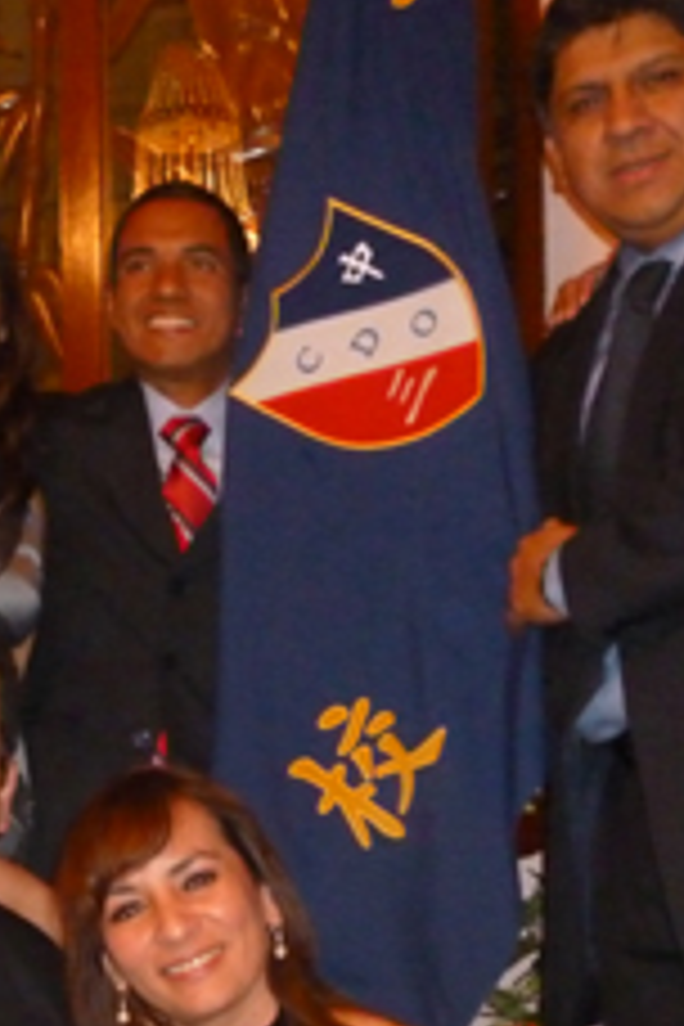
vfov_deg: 28.6
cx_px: -22
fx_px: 1966
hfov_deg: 19.1
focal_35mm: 69
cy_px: 835
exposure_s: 1/15
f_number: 3.1
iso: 800
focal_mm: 5
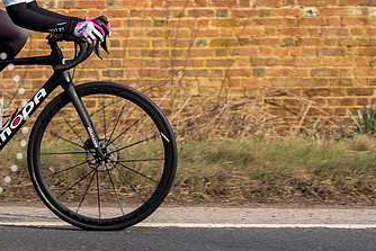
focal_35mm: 172
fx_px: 1797
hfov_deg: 11.8
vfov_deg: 8.0
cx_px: 3
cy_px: 7
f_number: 4
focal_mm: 70
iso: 100
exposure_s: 1/800
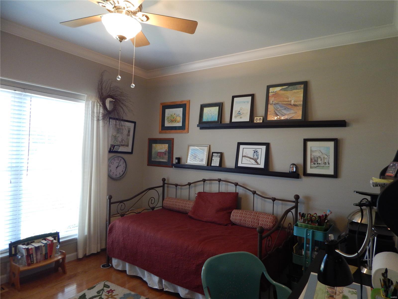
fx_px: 253
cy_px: 150
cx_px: 199
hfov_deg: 76.4
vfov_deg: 61.1
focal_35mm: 22
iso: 280
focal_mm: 4
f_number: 3
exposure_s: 1/30
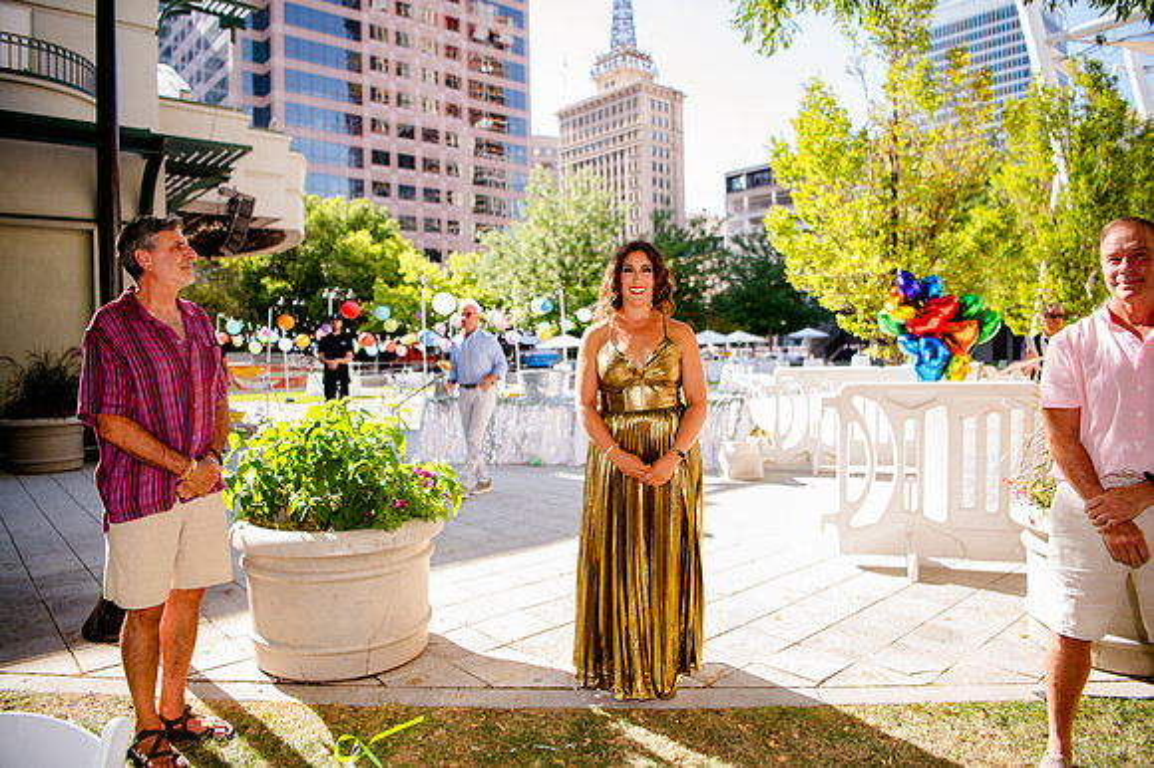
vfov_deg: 53.1
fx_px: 769
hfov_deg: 73.8
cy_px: 384
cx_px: 577
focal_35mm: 24
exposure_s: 1/500
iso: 200
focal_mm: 24
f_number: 2.8
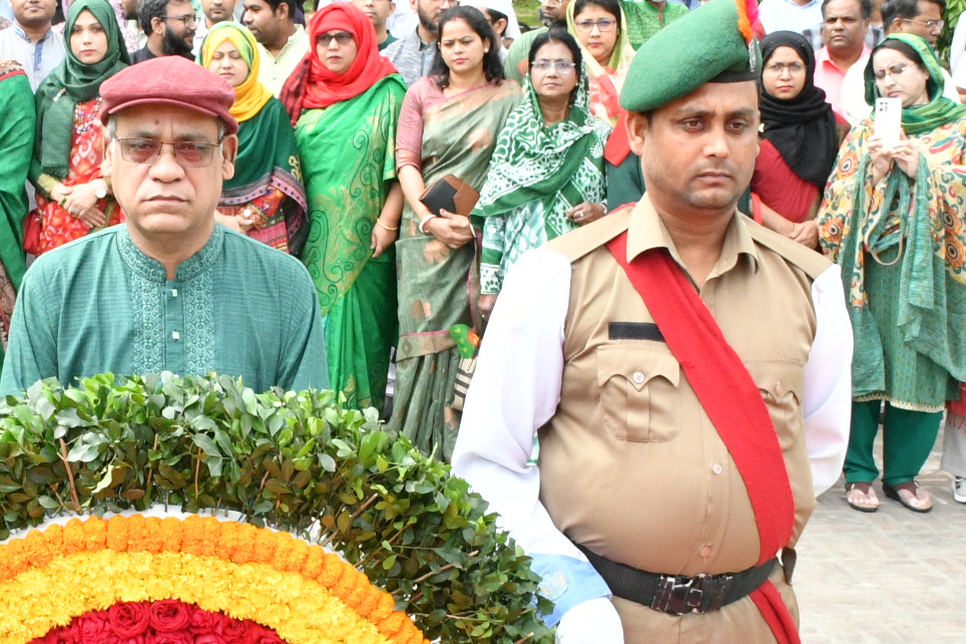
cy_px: 415
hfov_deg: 25.7
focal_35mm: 78
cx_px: 233
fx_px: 2092
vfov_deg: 17.4
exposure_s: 1/160
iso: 1600
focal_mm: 18
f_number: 13
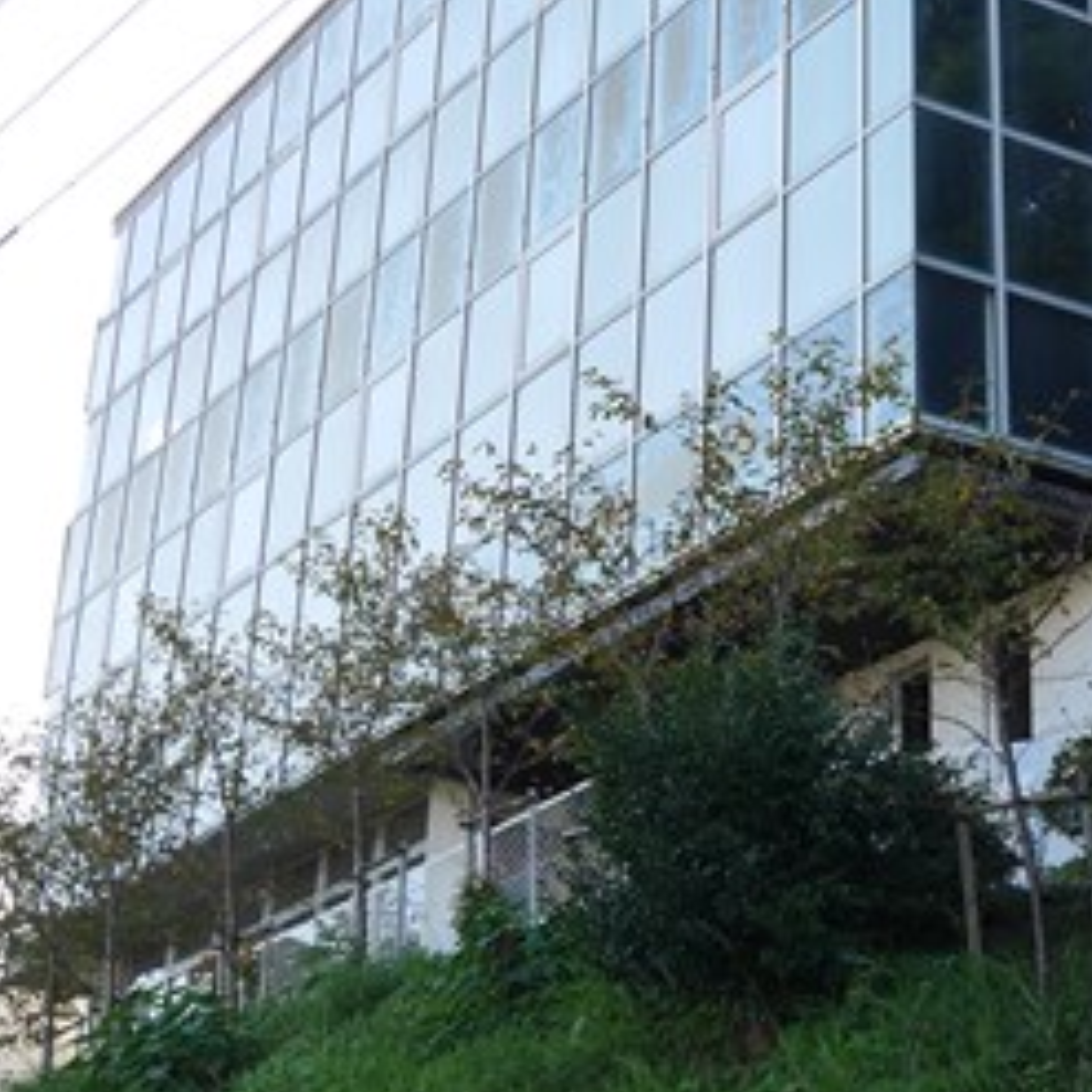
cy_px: 243
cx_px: 1101
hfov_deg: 21.4
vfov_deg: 21.9
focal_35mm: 78
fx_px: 2784
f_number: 5
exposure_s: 1/160
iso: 200
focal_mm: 17
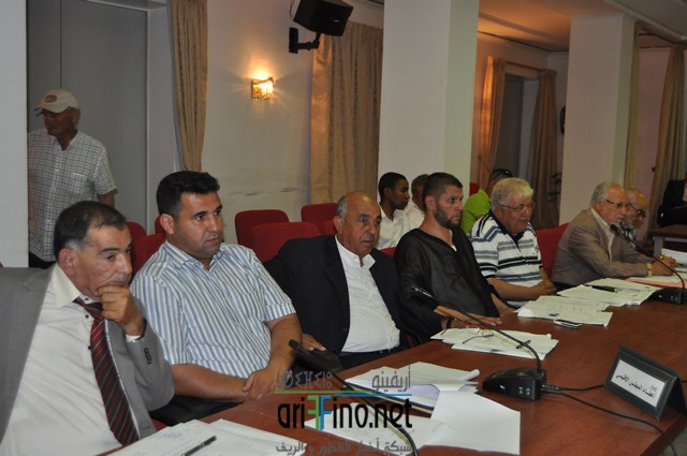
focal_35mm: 39
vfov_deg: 34.1
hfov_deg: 49.6
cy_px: 228
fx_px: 743
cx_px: 344
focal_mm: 26
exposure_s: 1/60
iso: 800
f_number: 4
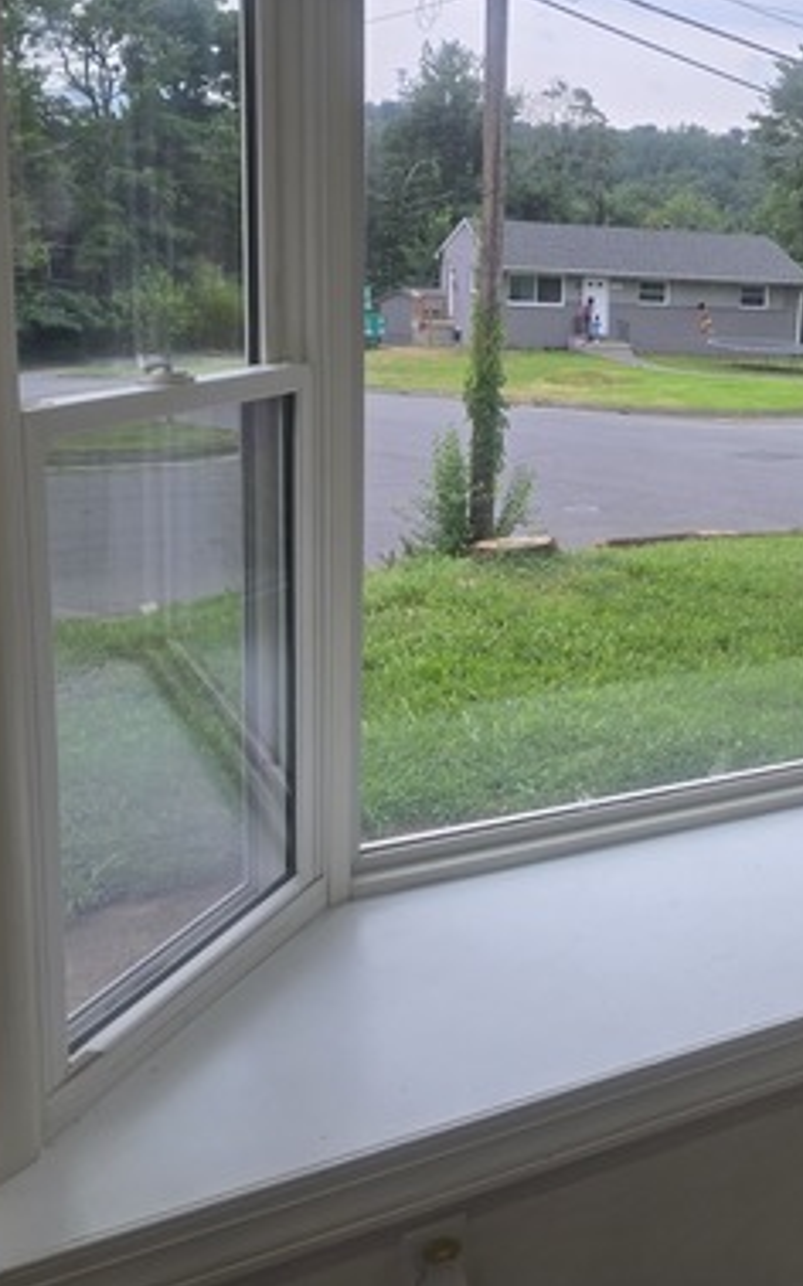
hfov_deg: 28.5
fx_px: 1507
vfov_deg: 46.0
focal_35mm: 43
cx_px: 745
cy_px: 529
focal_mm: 6.3
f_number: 1.7
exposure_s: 1/180
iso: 32
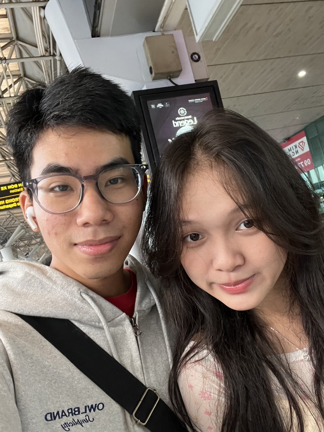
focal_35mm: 30
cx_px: 162
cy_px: 216
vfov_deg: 60.0
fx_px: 374
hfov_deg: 46.8
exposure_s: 1/60
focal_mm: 2.71
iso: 200
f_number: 2.2
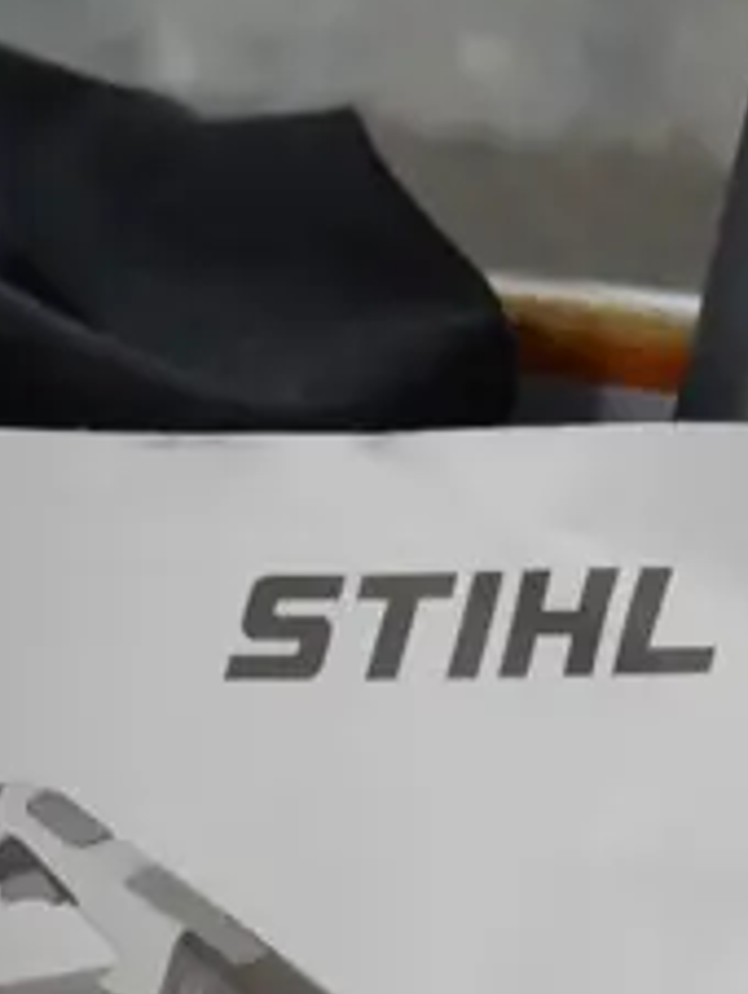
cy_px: 1702
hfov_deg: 9.1
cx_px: 486
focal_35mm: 163
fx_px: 4687
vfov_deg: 11.4
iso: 320
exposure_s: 1/60
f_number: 4
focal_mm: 18
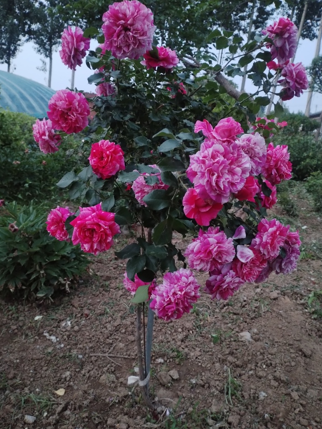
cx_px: 157
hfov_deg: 51.3
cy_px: 212
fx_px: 335
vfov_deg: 65.3
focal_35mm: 27
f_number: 1.8
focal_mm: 4.26
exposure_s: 1/25
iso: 1058
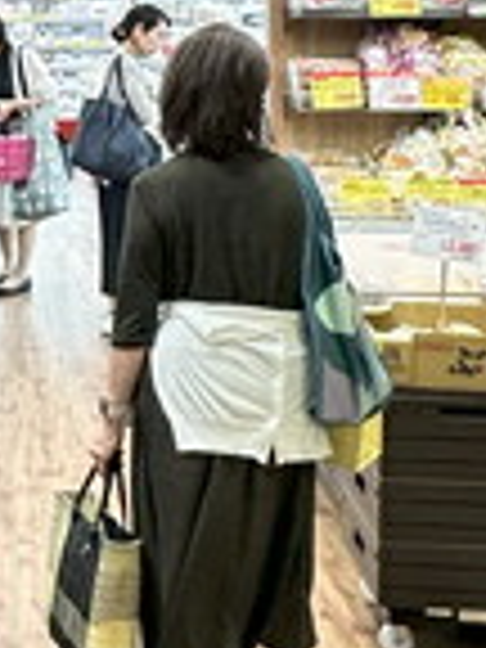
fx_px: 1460
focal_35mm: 78
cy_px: 18
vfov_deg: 24.0
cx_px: -126
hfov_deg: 17.8
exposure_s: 1/100
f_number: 2.2
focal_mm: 2.22
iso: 160
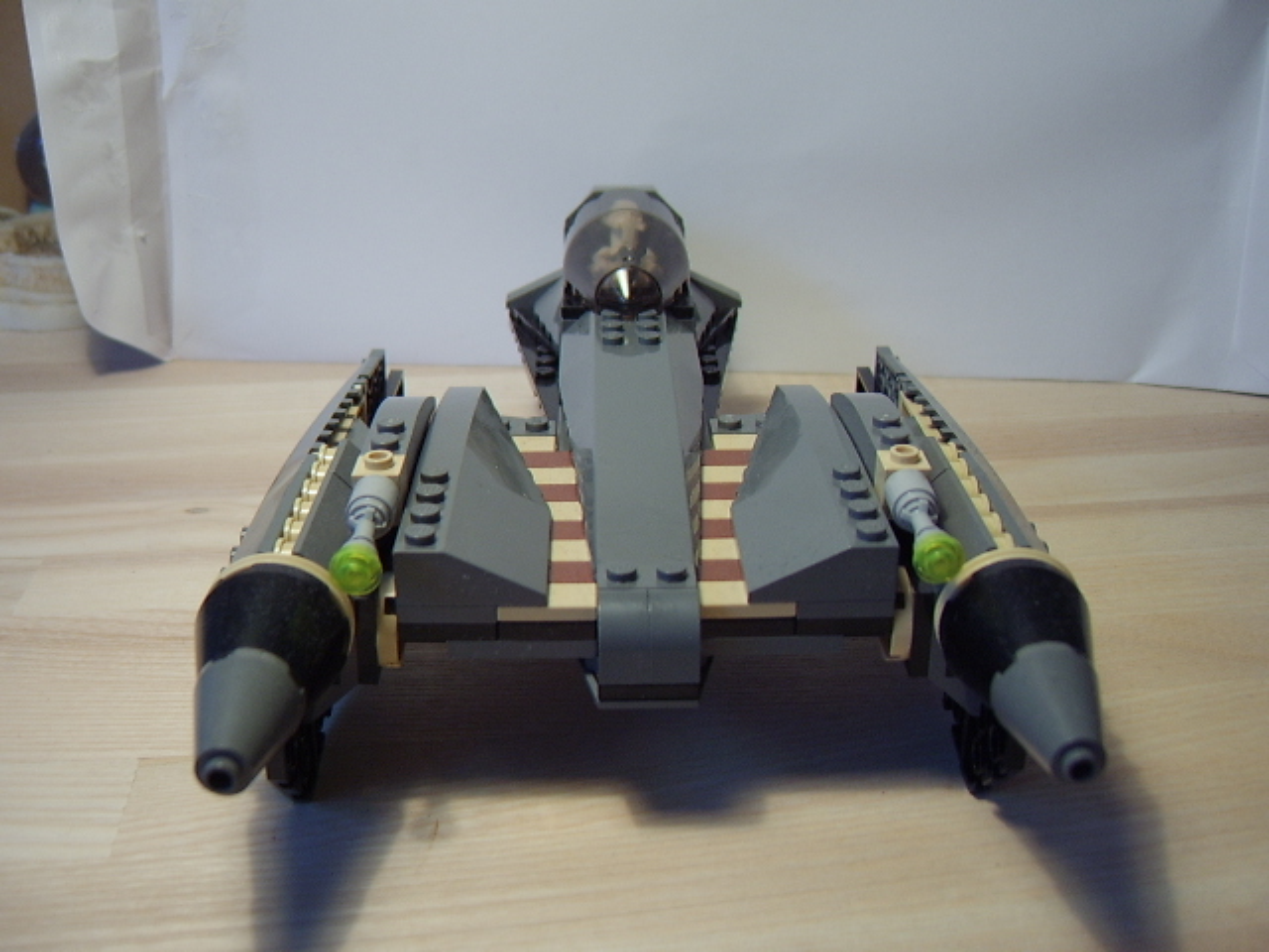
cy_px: 476
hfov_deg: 58.4
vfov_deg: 45.4
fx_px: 1136
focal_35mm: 31
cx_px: 634
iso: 100
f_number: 2.7
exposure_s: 1/23
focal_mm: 8.13
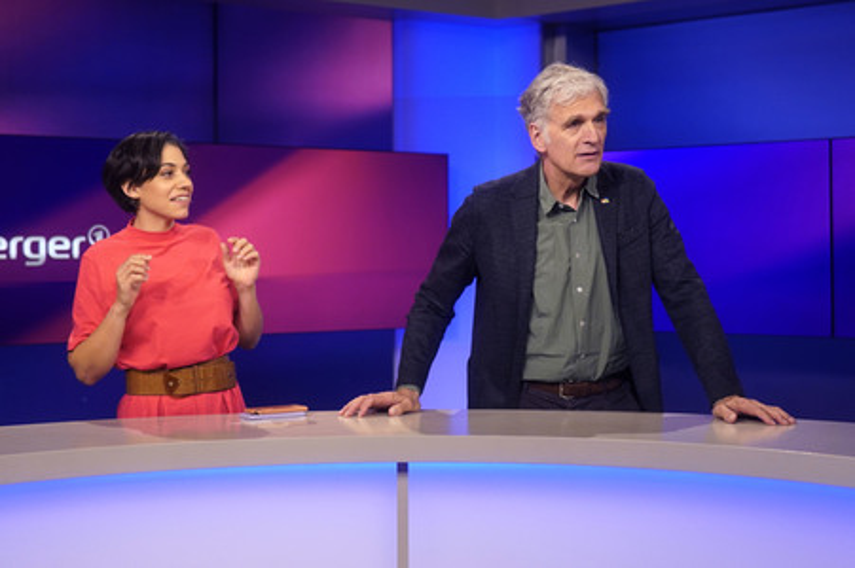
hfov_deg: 43.6
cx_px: 428
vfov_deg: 29.8
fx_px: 1068
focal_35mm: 45
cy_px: 284
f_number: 1.4
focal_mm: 30
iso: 640
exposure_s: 1/500
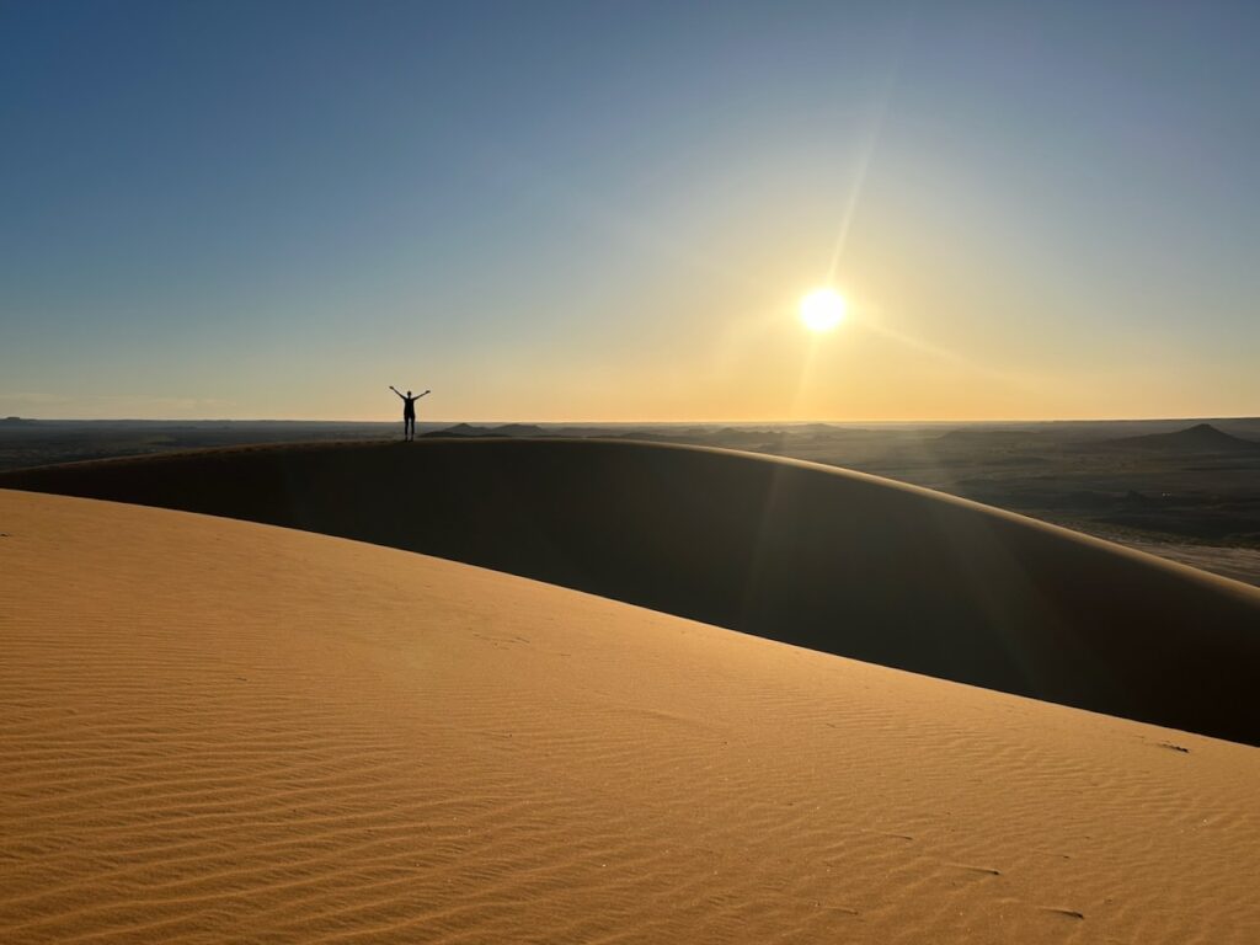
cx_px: 630
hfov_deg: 67.3
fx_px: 946
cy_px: 472
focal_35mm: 26
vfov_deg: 53.1
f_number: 1.5
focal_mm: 5.7
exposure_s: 1/10309
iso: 50
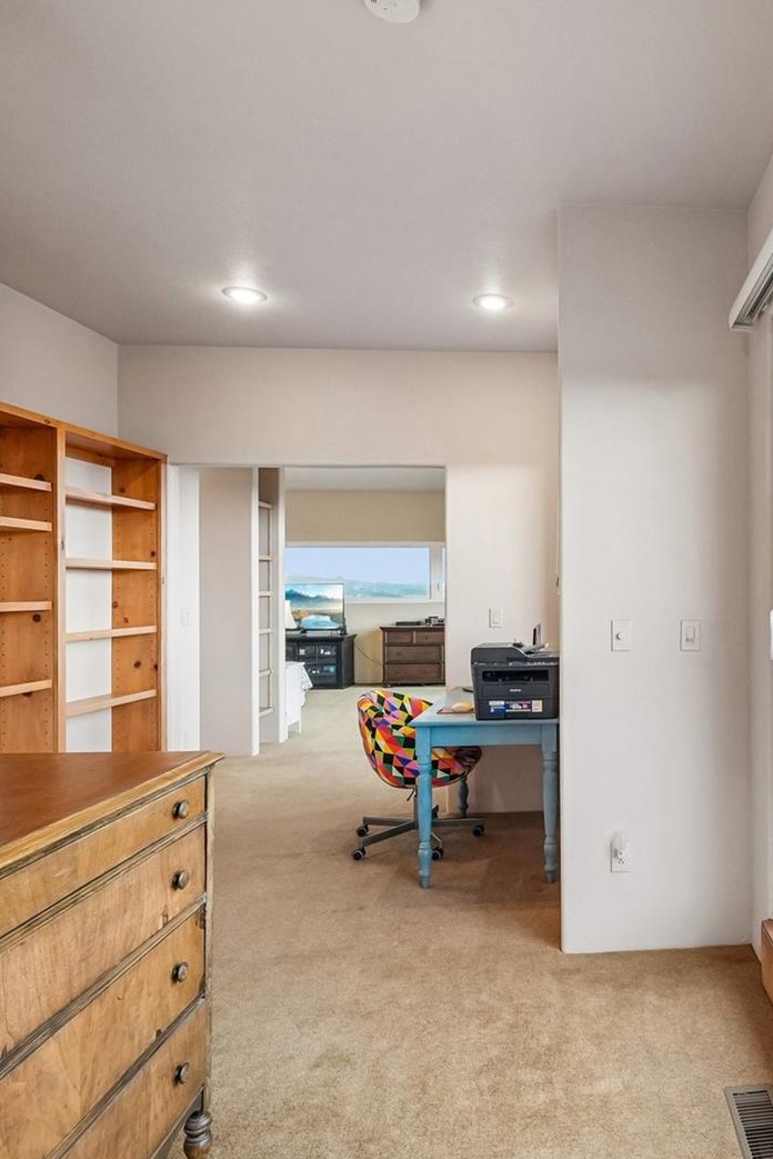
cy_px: 577
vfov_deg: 76.1
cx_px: 656
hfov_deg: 50.5
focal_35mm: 23
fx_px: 740
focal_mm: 10
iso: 800
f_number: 8
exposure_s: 1/80
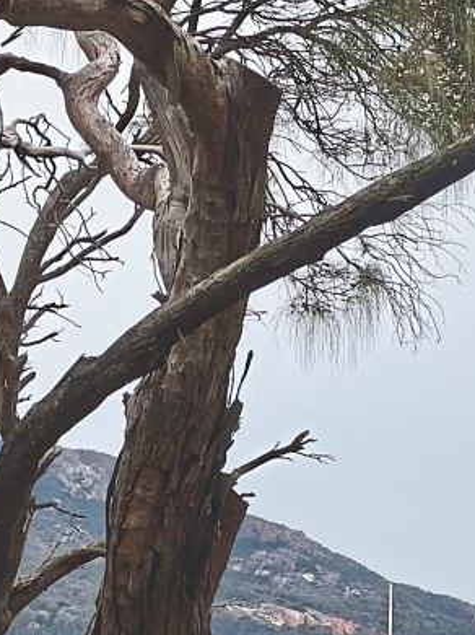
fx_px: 4487
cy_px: 331
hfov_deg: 6.0
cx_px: 577
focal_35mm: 245
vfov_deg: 8.1
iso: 25
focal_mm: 9
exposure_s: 1/121
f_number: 2.8
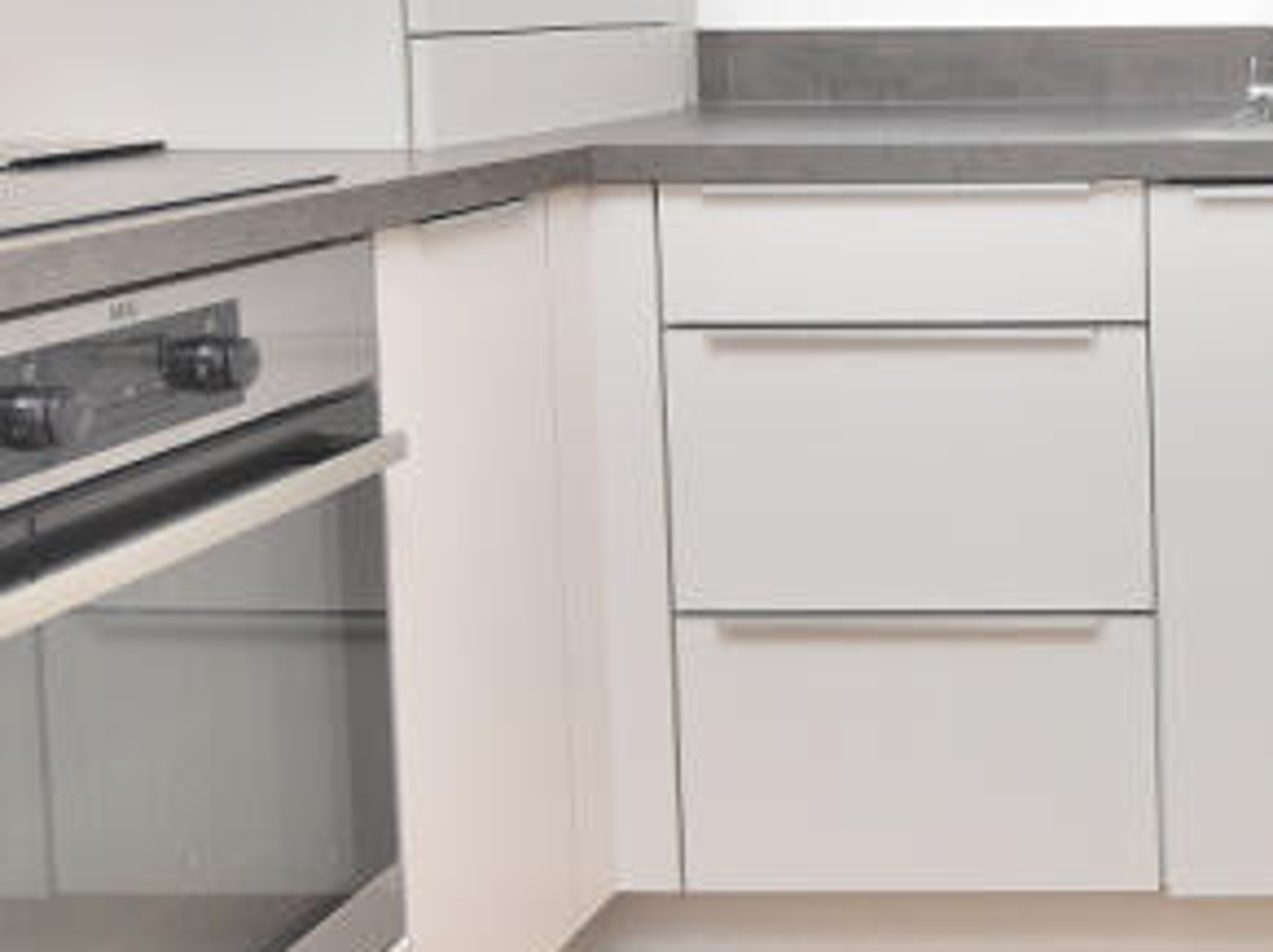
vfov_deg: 27.8
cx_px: 1475
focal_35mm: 51
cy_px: 151
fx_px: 1874
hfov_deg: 32.1
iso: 400
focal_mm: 10
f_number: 4.5
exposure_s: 1/200
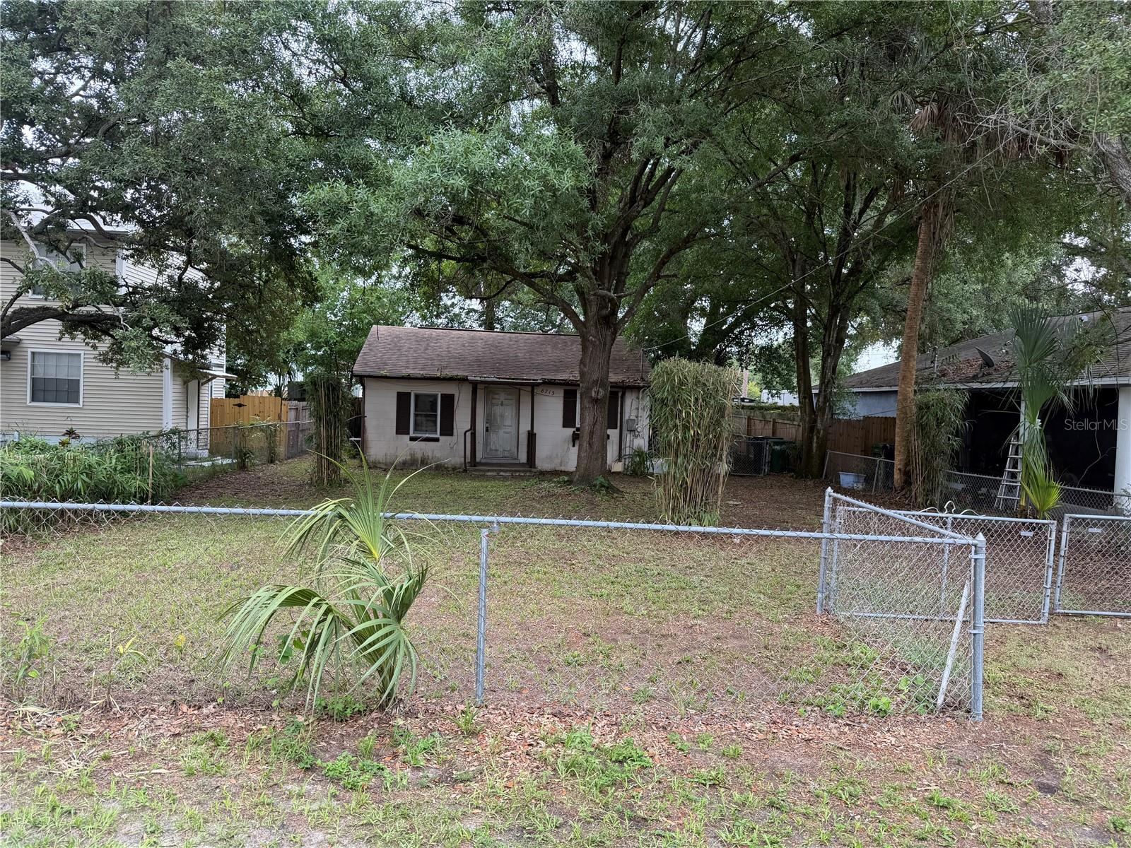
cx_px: 566
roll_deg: -1.7
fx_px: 784
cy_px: 424
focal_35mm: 24
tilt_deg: -2.4
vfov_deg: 56.8
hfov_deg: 71.6
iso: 80
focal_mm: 6.76
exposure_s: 1/514
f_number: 1.78
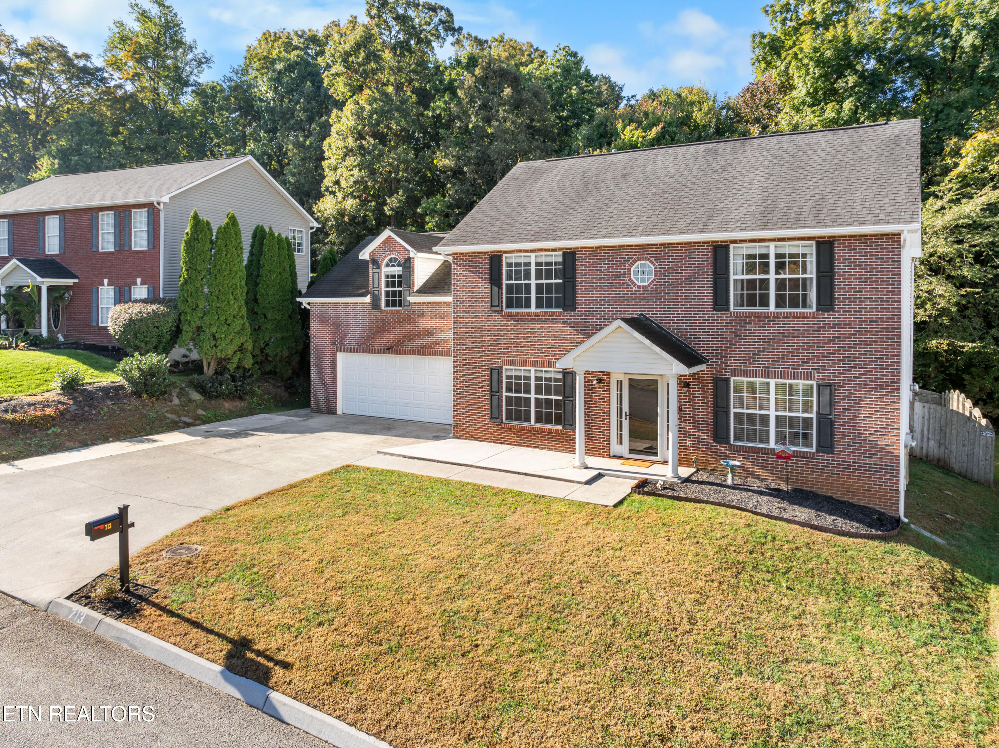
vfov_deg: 56.8
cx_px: 500
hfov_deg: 71.6
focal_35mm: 24
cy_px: 374
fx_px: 692
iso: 120
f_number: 2.8
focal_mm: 12.29
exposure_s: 1/50
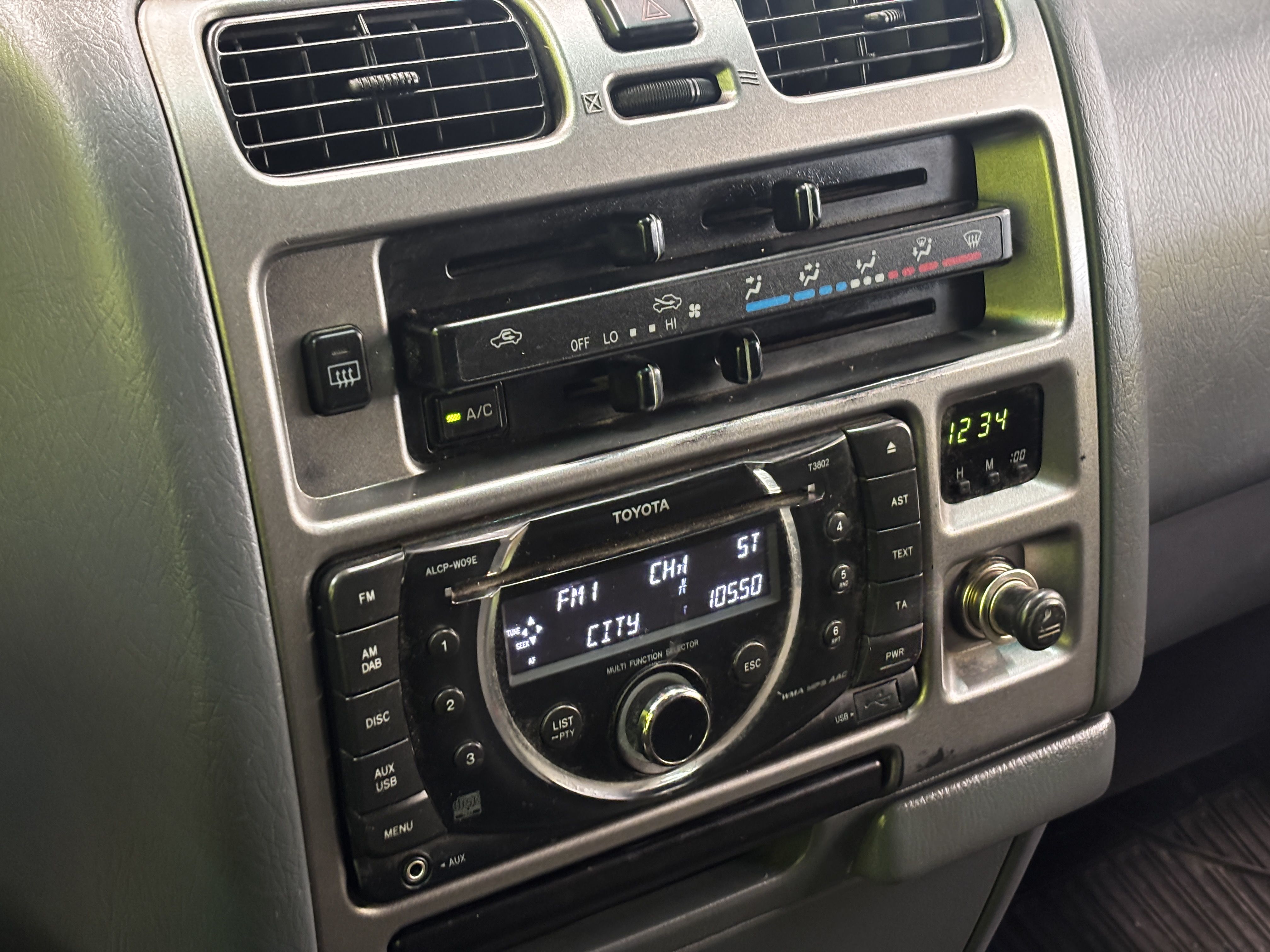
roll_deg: -2.7
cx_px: 635
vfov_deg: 28.0
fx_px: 1908
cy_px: 476
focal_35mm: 52
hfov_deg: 36.8
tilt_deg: -28.3
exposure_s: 1/25
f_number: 1.6
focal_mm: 5.96
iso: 250
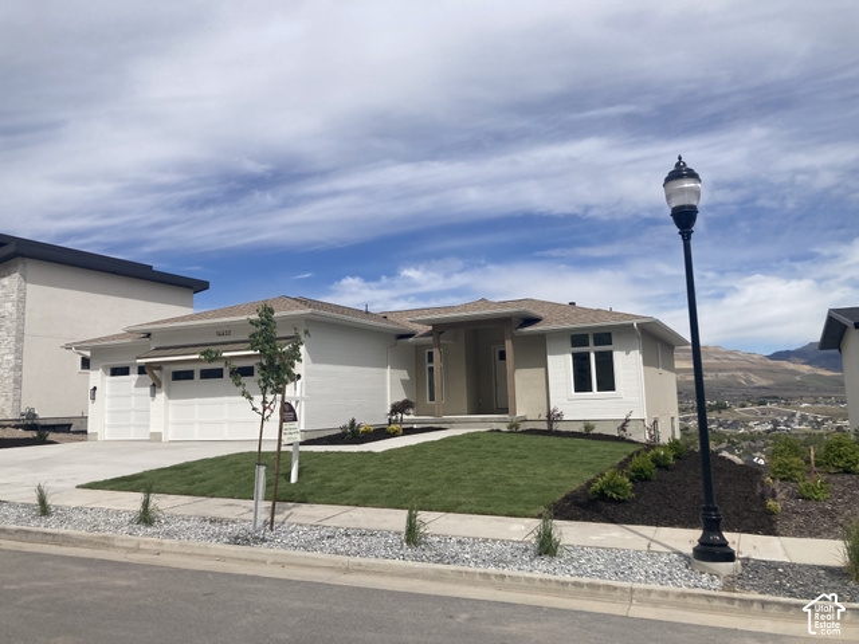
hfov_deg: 63.4
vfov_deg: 49.7
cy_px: 322
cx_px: 430
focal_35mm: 28
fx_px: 695
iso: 25
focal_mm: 3.99
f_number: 1.8
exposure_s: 1/4000
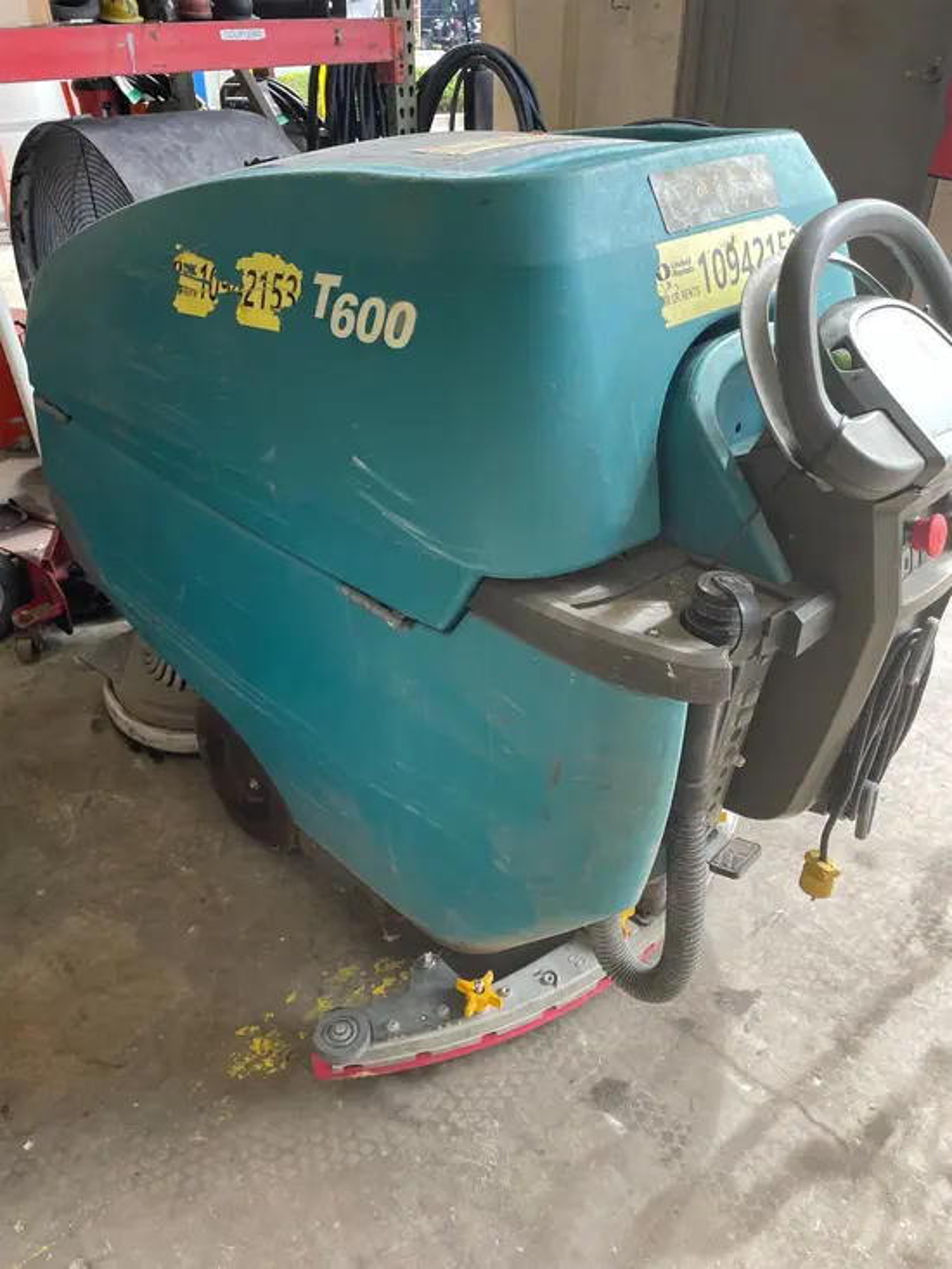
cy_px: 634
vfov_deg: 67.3
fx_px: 953
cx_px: 476
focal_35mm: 26
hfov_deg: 53.1
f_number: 1.6
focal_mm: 4.2
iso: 50
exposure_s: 1/121
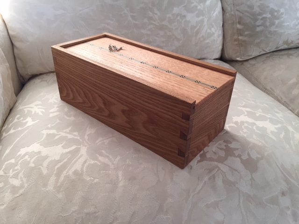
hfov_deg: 61.7
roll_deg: -0.7
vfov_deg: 48.2
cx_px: 150
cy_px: 112
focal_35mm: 29
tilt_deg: -32.5
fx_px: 250
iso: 50
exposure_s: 1/30
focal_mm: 4.15
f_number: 2.2
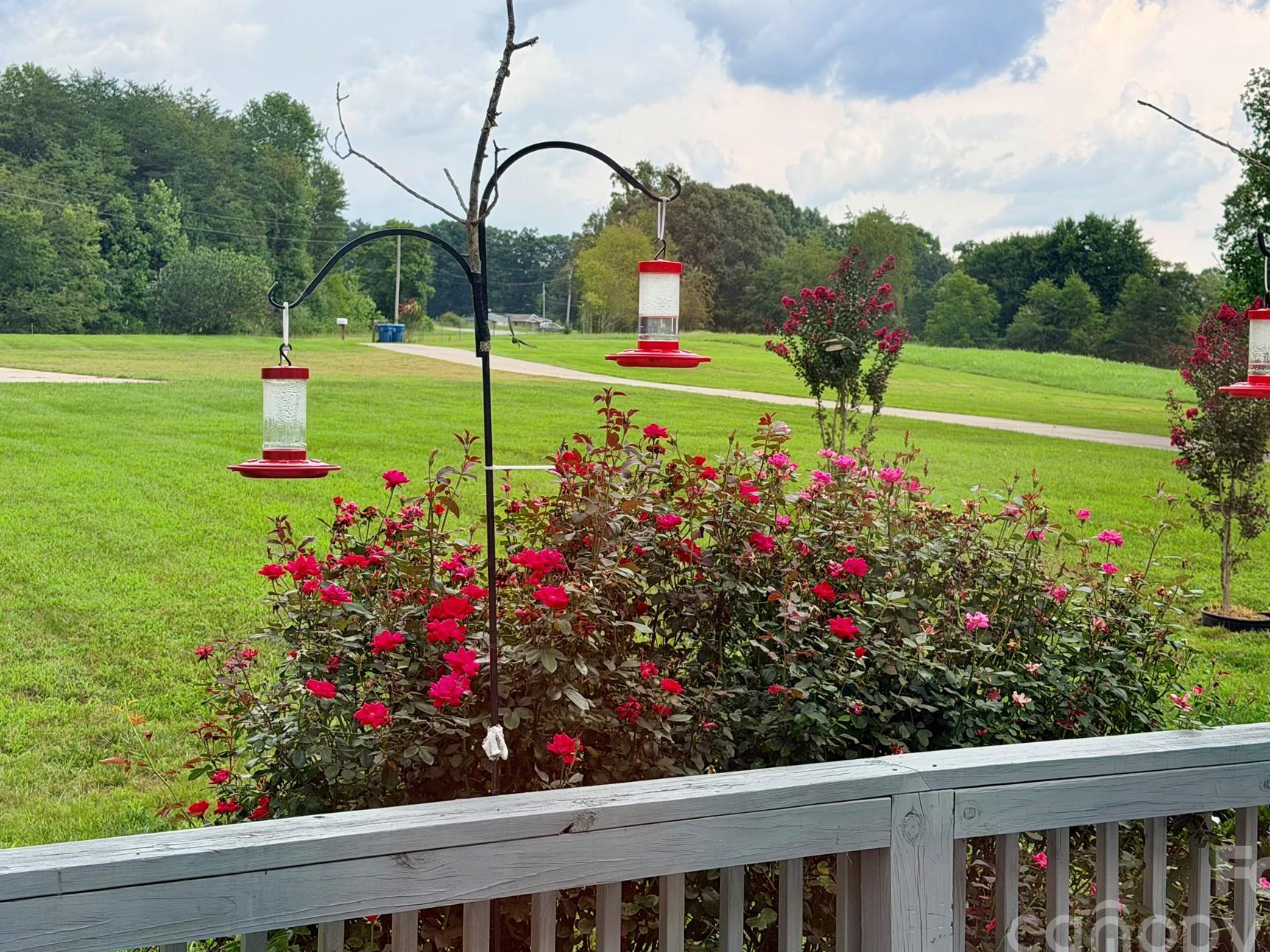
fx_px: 2091
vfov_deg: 25.6
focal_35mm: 57
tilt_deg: -1.6
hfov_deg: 33.8
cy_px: 425
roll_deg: -1.0
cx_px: 696
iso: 64
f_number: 1.78
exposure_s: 1/1041
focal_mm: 6.76
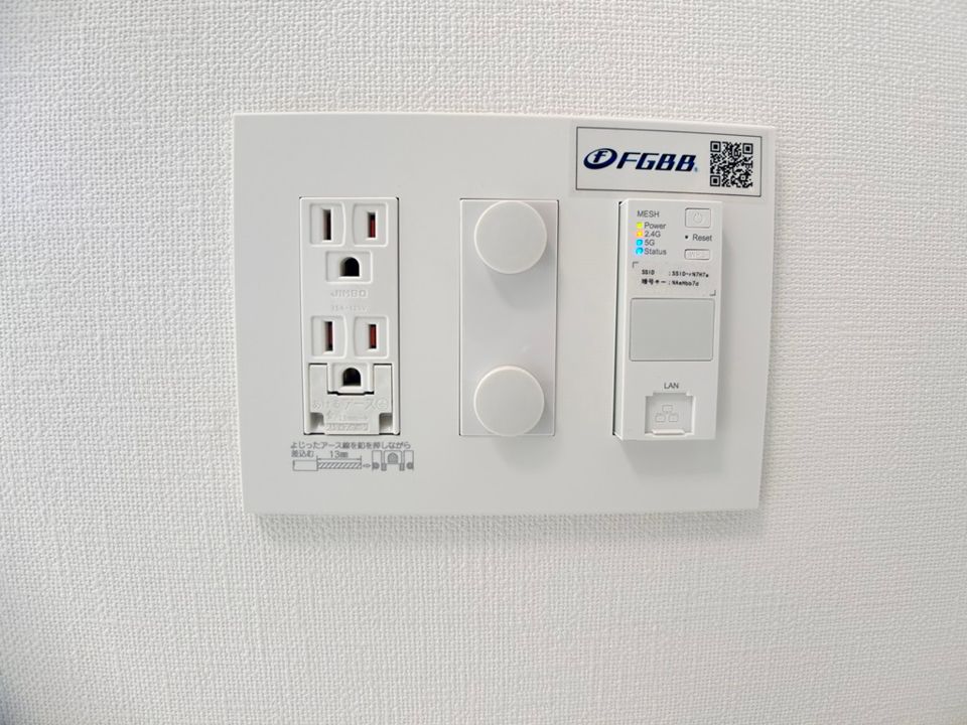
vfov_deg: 53.1
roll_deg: -0.4
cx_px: 484
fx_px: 726
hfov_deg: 67.3
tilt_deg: -6.0
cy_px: 362
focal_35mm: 26
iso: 50
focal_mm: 5.7
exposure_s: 1/100
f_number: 1.5
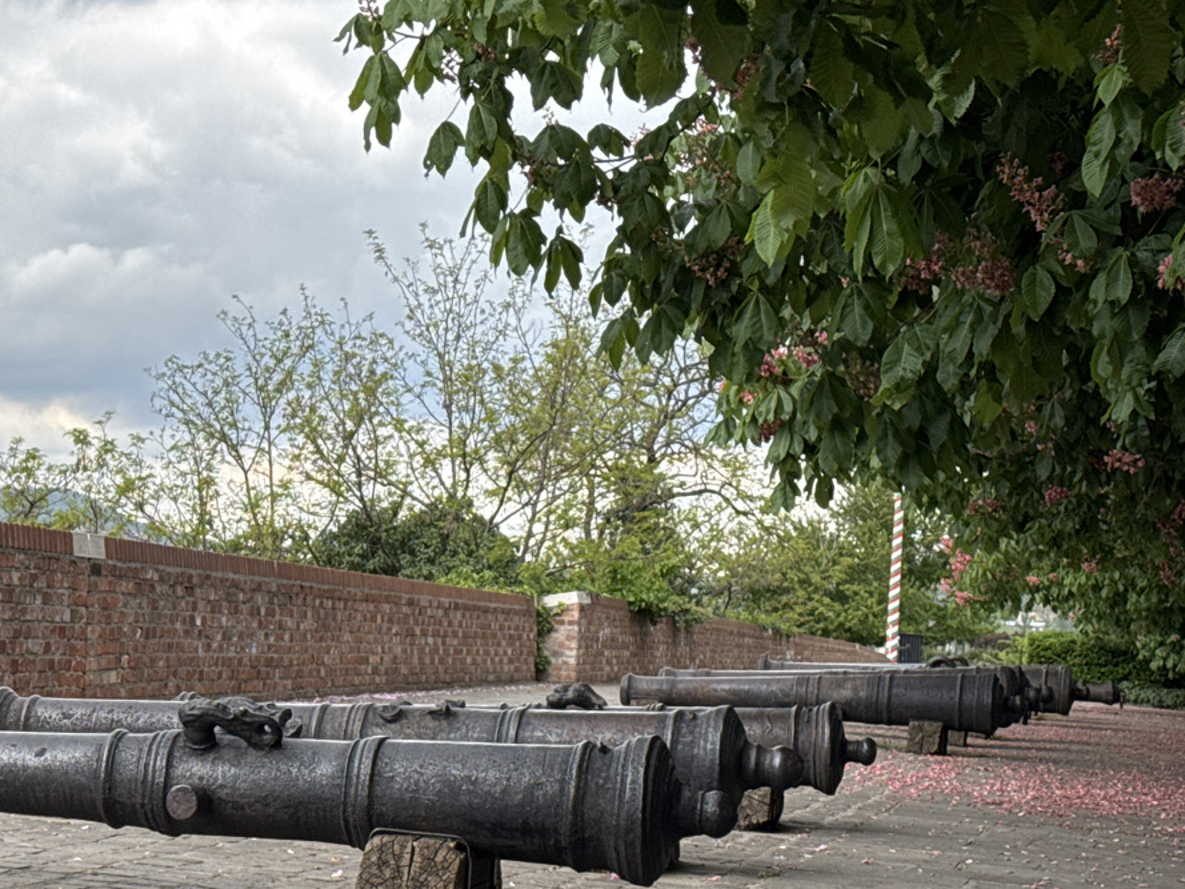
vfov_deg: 18.1
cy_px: 682
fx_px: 2773
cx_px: 220
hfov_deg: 23.7
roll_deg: -2.4
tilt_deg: -1.2
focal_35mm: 81
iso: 64
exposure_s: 1/1770
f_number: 1.78
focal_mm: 6.76
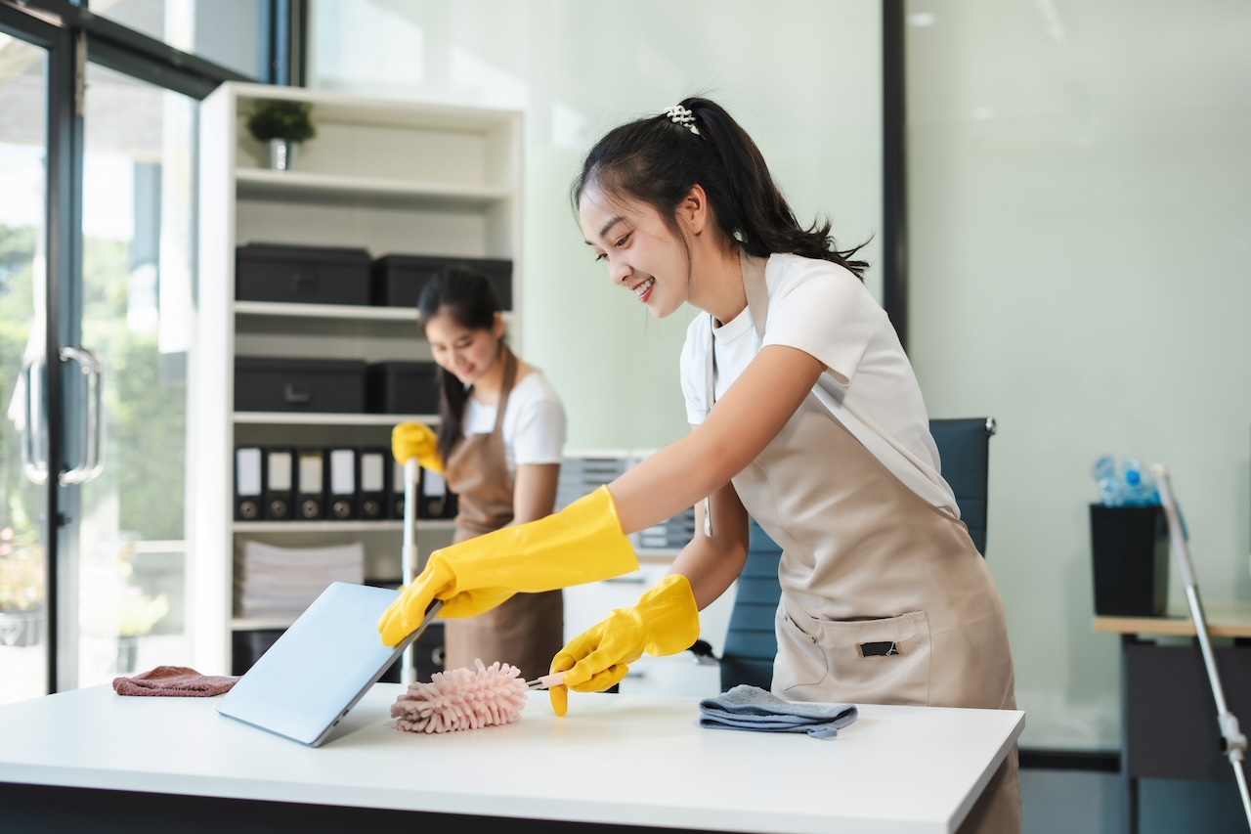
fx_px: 1737
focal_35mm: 50
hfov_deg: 39.6
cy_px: 417
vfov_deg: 27.0
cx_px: 626
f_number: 2.5
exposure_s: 1/200
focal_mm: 50
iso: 400
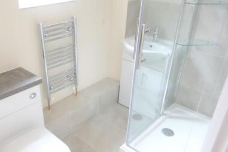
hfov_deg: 54.0
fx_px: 222
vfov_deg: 37.7
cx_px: 90
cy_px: 94
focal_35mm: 35
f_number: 6.3
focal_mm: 10.4
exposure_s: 1/25
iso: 3200
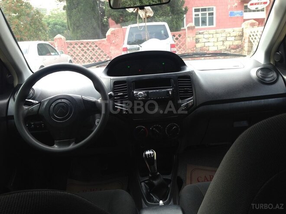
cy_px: 107
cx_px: 143
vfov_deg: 42.9
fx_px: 273
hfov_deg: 55.4
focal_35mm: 33
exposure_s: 1/60
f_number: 2.4
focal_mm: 4.12
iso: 50
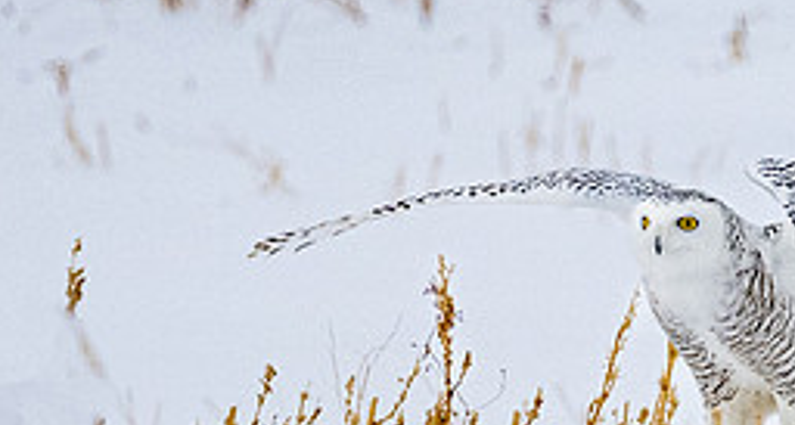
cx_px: 707
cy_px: 710
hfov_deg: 0.9
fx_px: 50825
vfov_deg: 0.5
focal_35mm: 2439
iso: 2500
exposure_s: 1/2000
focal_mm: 400
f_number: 5.6
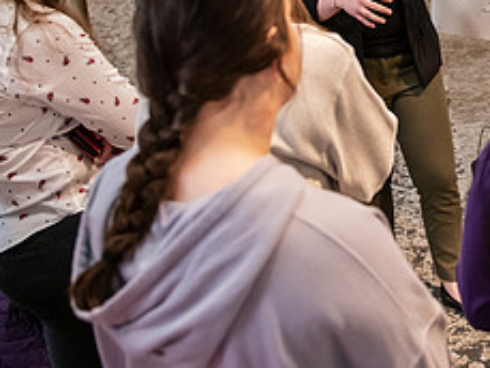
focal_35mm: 78
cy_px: 10
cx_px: 422
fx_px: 1105
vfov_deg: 18.5
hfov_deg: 24.4
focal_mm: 32
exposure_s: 1/160
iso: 2000
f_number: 3.2
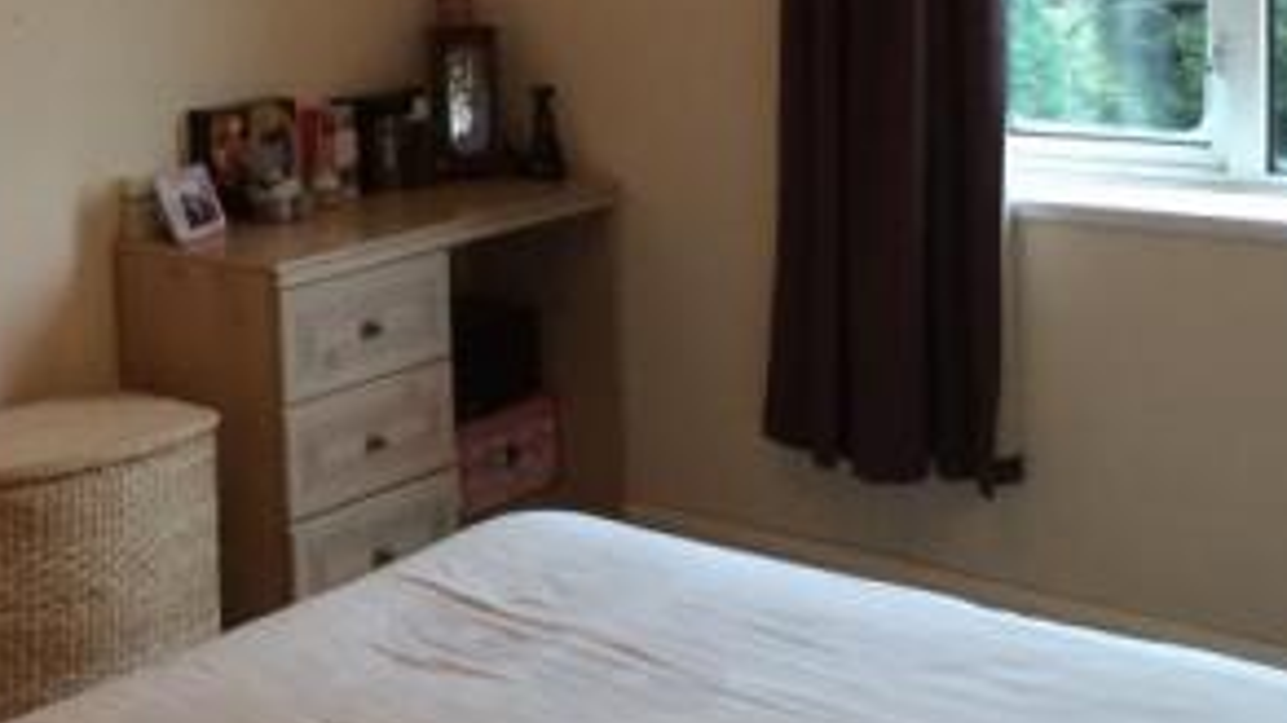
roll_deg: +2.7
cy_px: 90
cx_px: 381
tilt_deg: -7.6
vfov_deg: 18.8
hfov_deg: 32.9
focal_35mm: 63
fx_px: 2149
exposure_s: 1/33
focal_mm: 4.15
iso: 160
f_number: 2.2
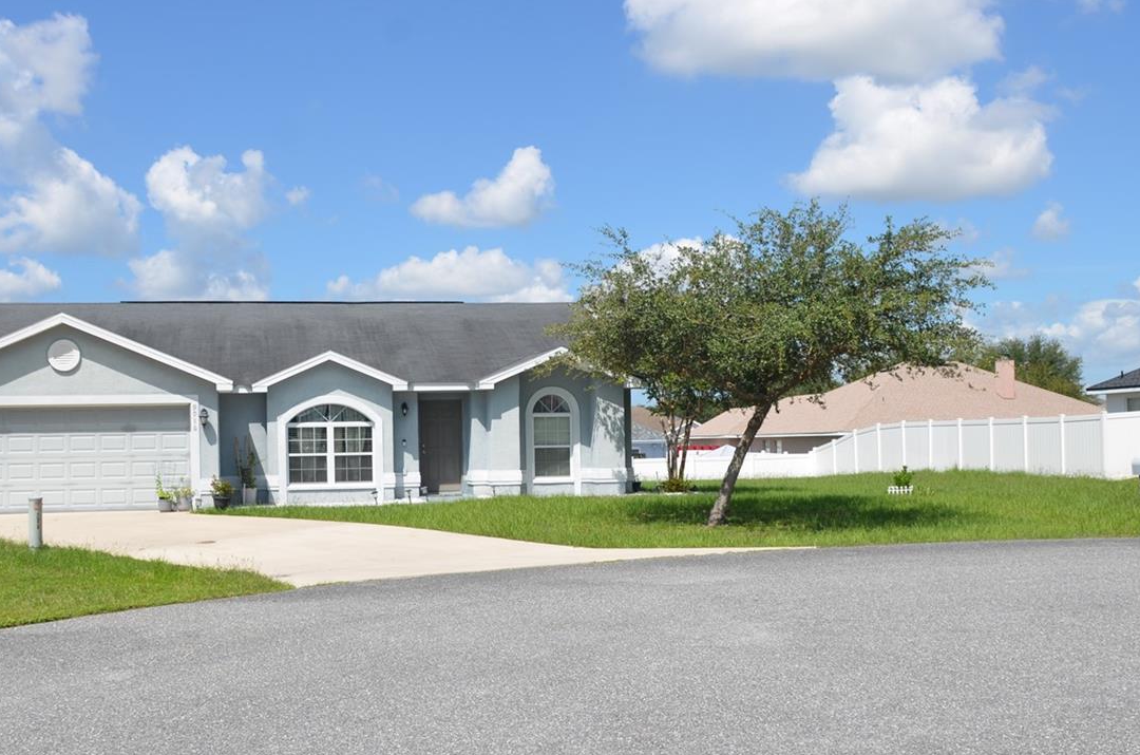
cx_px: 551
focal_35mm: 40
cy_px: 439
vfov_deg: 33.2
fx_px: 1264
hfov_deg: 48.5
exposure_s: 1/250
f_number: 8
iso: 100
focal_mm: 18
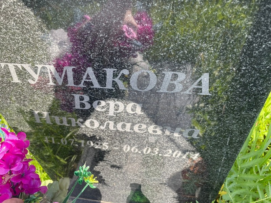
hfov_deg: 67.3
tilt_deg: -43.6
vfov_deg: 53.1
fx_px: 204
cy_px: 102
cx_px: 136
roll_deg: +6.3
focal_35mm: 26
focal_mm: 4.2
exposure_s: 1/475
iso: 32
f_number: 1.6
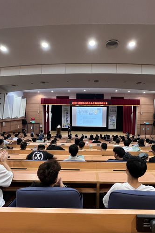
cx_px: 85
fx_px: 123
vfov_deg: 86.9
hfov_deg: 64.4
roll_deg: +0.3
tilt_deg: -1.9
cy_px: 118
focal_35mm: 19
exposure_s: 1/60
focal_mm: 1.57
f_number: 1.8
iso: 320
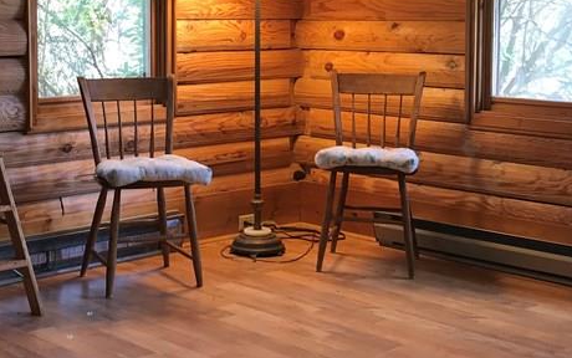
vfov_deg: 19.5
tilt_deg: -3.2
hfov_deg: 31.0
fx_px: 1029
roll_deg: -0.4
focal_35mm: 66
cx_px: 236
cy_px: 62
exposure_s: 1/30
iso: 20
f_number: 1.8
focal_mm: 3.99
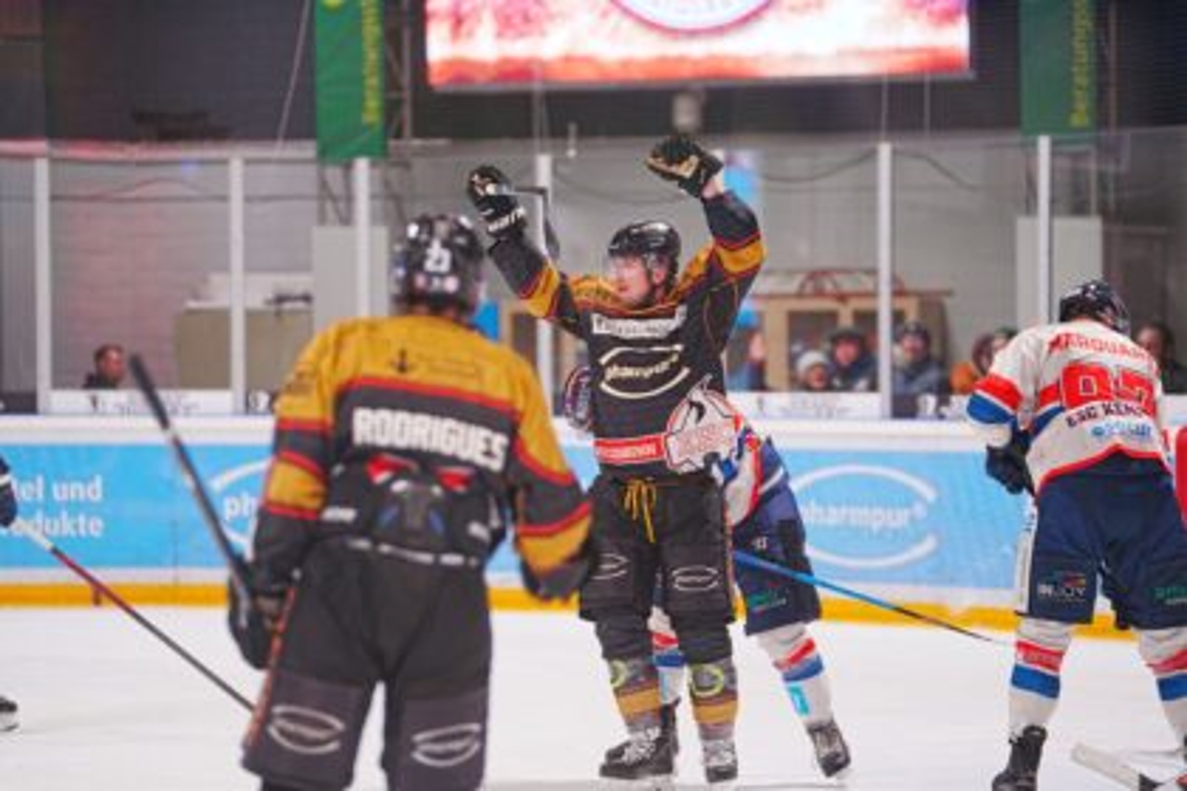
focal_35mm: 147
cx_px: 594
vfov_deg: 9.3
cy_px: 396
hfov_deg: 14.0
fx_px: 4847
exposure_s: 1/250
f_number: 2.8
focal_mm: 147
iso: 1000
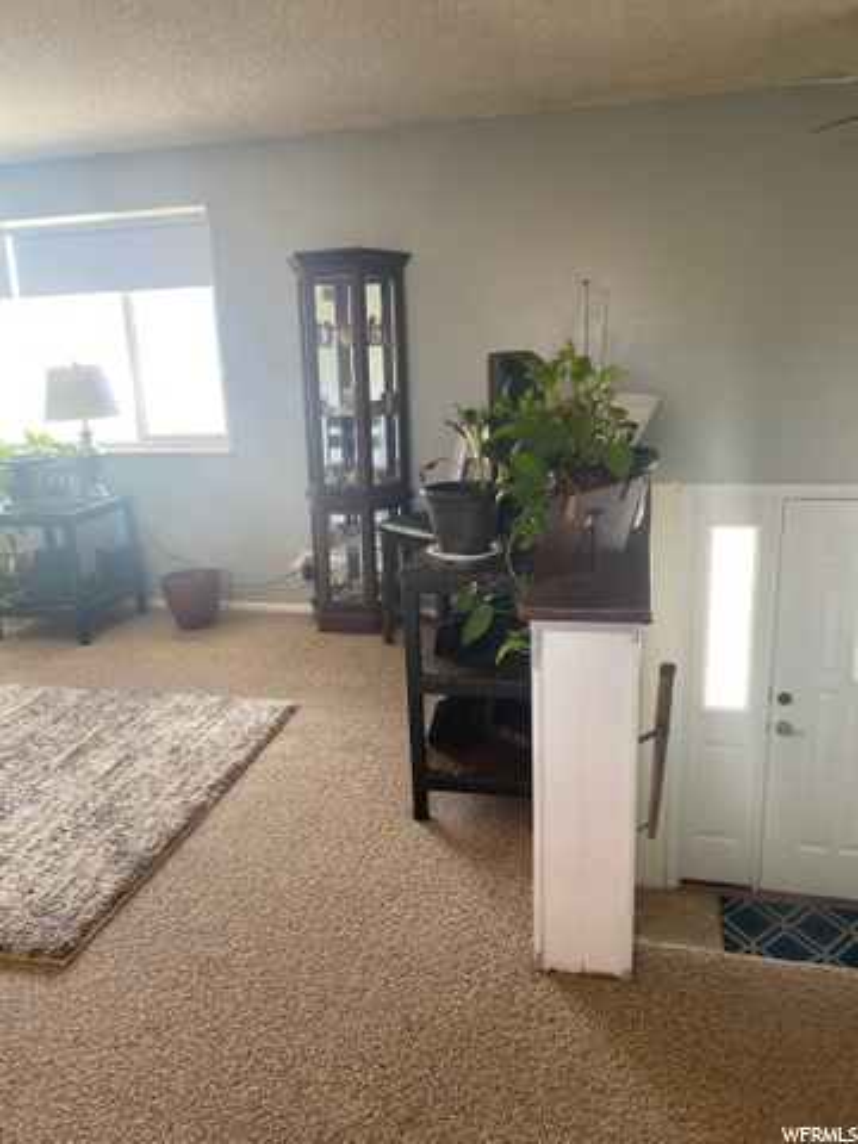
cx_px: 429
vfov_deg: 67.3
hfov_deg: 53.1
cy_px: 572
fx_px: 859
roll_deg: +2.5
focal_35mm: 26
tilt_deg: -11.2
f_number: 1.8
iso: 80
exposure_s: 1/60
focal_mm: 4.25
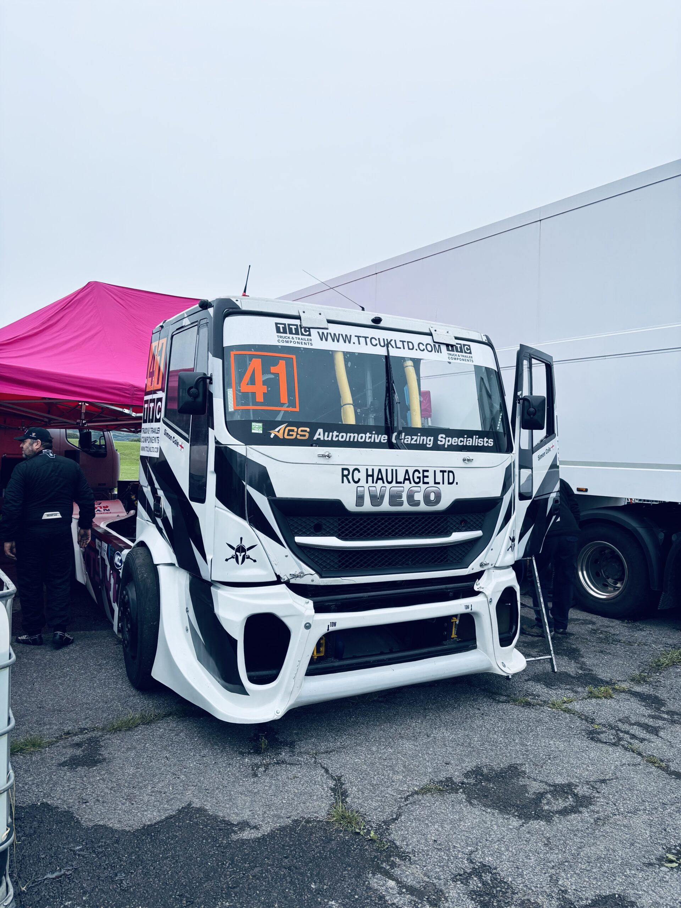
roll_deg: -1.4
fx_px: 682
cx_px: 340
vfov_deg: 67.3
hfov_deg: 53.1
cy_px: 454
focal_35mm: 26
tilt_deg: +0.5
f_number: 1.6
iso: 50
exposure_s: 1/2242
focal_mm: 5.96
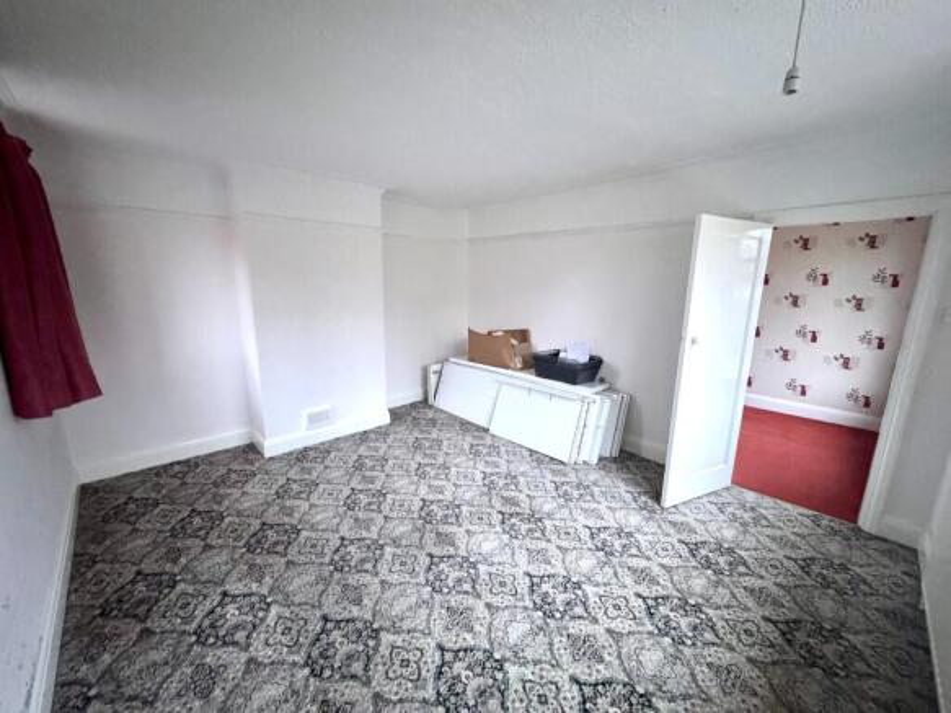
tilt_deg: -12.1
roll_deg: +0.2
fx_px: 385
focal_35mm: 14
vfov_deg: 85.7
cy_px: 356
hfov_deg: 102.1
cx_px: 476
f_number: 2.2
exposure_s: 1/59
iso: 1250
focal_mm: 2.22
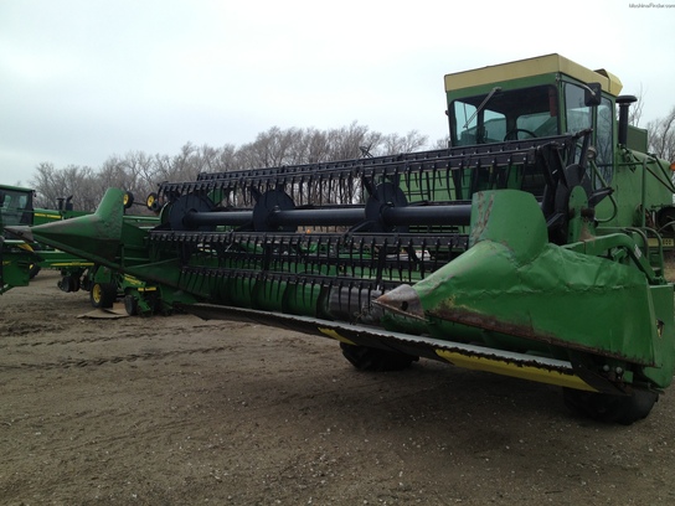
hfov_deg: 52.6
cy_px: 253
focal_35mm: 35
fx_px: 682
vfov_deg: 40.7
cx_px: 338
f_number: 2.4
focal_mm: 4.28
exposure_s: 1/935
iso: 50
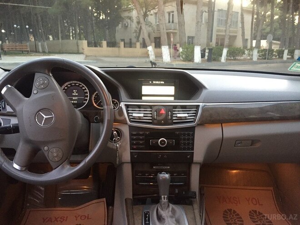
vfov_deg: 48.2
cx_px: 150
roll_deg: -1.0
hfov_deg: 61.7
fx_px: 251
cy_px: 112
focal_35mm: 29
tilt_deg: -15.4
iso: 250
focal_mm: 4.15
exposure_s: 1/33
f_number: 2.2
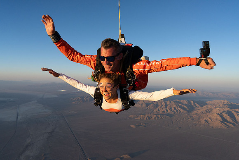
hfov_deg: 73.7
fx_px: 159
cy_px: 80
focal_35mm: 24
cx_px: 120
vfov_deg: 53.2
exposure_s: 1/2000
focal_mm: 24
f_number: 6.3
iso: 1250
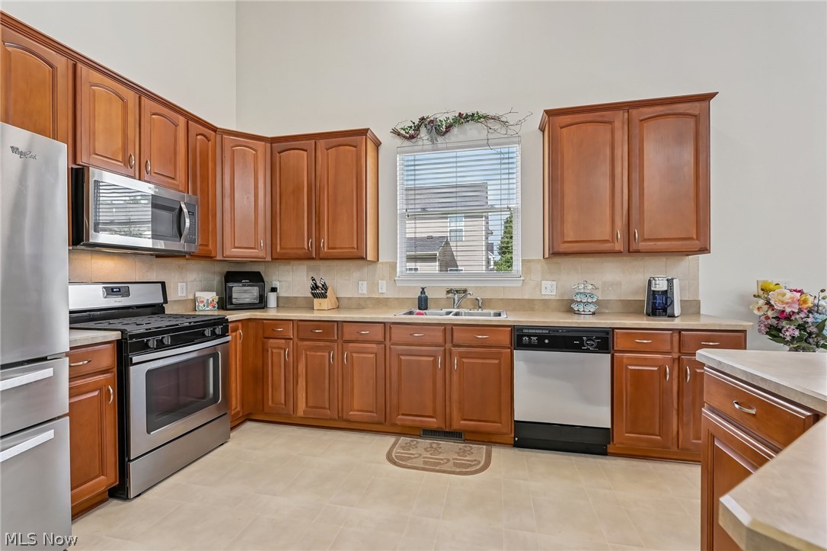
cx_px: 414
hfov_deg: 96.8
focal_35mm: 16
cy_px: 276
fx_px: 367
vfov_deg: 73.7
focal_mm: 16
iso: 1000
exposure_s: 1/200
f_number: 6.3
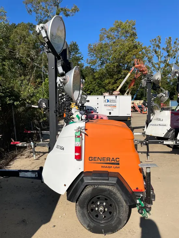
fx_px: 179
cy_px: 119
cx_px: 90
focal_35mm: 26
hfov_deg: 53.1
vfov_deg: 67.3
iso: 50
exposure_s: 1/7813
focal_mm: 4.2
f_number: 1.6
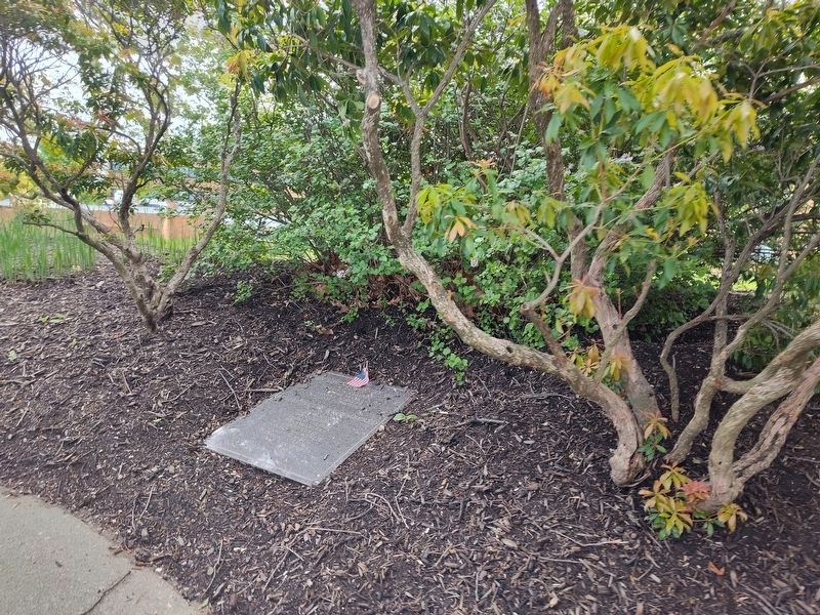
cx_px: 410
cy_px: 308
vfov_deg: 58.9
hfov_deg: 73.9
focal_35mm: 23
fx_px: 545
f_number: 1.8
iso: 107
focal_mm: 5.56
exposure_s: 1/120
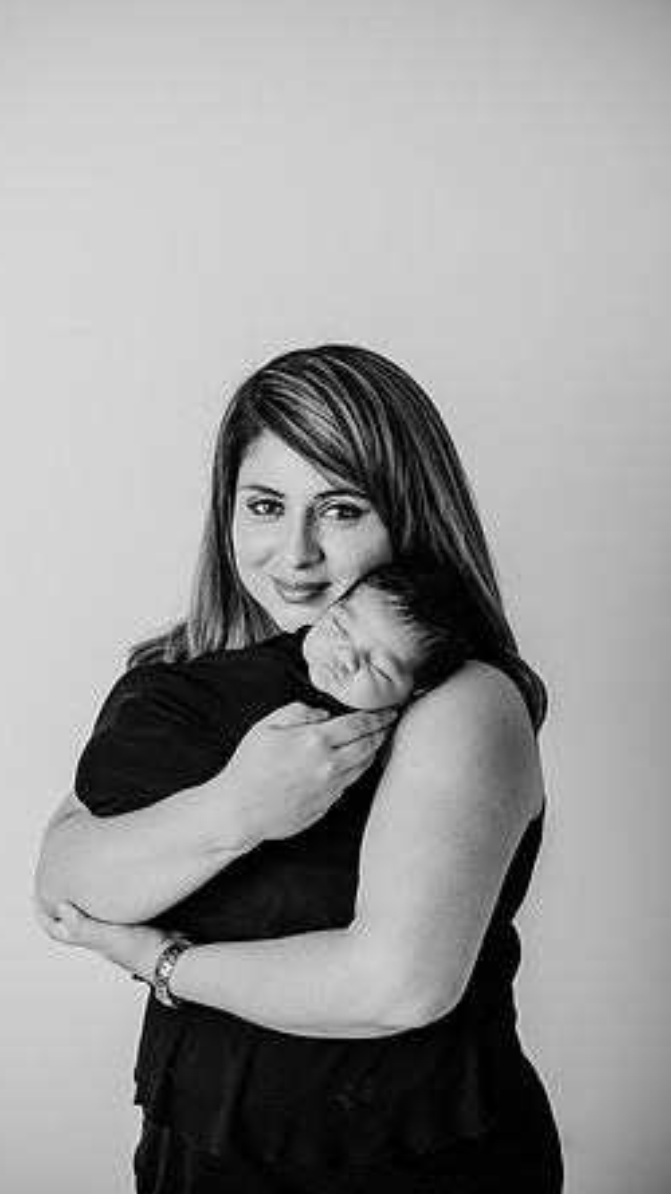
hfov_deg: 22.6
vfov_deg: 39.2
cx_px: 301
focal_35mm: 53
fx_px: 1678
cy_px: 598
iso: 100
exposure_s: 1/160
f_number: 2.2
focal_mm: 50
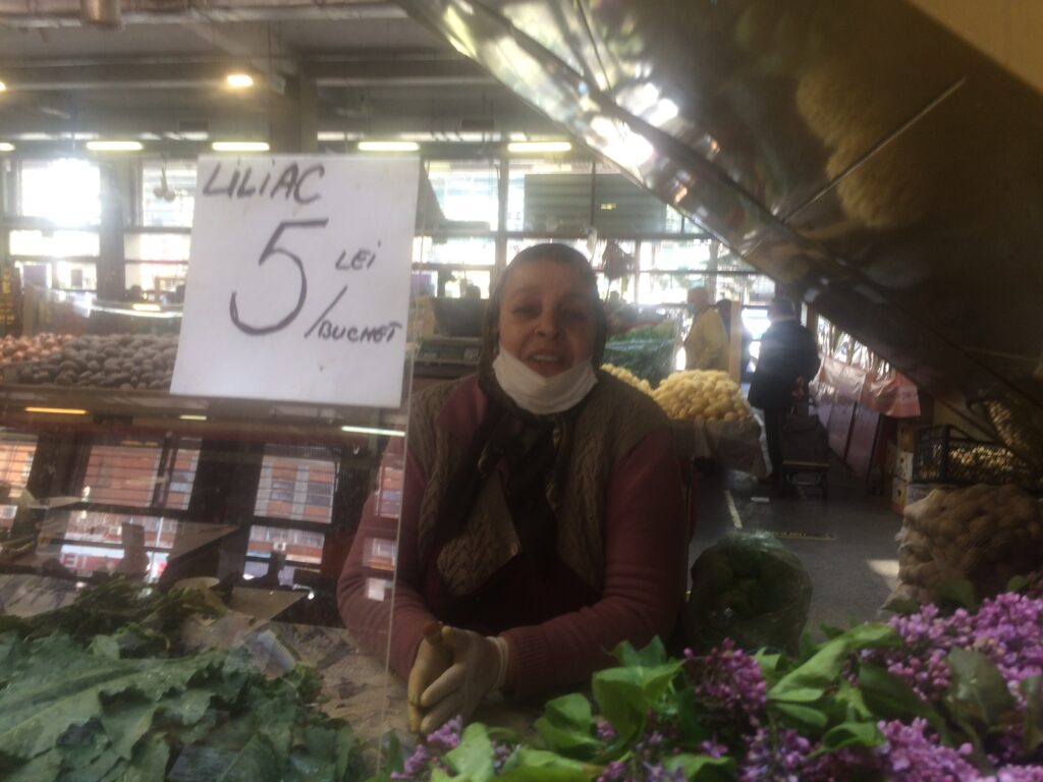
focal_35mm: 29
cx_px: 522
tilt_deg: -5.2
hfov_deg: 61.7
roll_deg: +0.6
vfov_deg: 48.2
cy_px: 391
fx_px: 874
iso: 32
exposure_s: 1/33
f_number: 2.2
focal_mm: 4.15
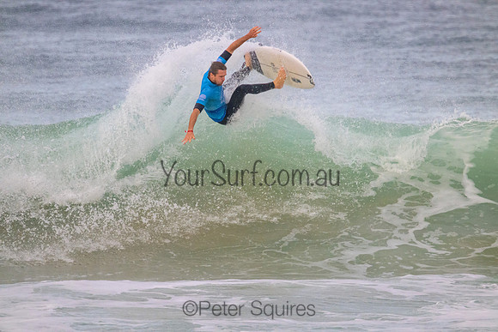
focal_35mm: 800
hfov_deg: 2.6
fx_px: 11069
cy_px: 166
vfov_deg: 1.7
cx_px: 249
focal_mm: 800
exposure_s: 1/2000
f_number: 11
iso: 4000
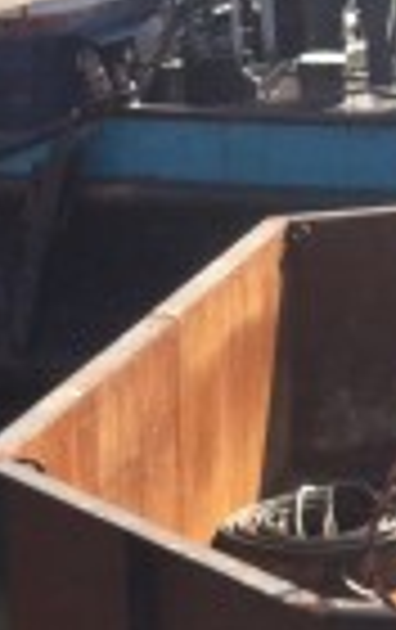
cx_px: 896
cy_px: 547
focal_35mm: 170
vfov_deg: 12.2
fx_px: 2924
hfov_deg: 7.3
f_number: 2.8
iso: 80
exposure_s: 1/479
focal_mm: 3.85
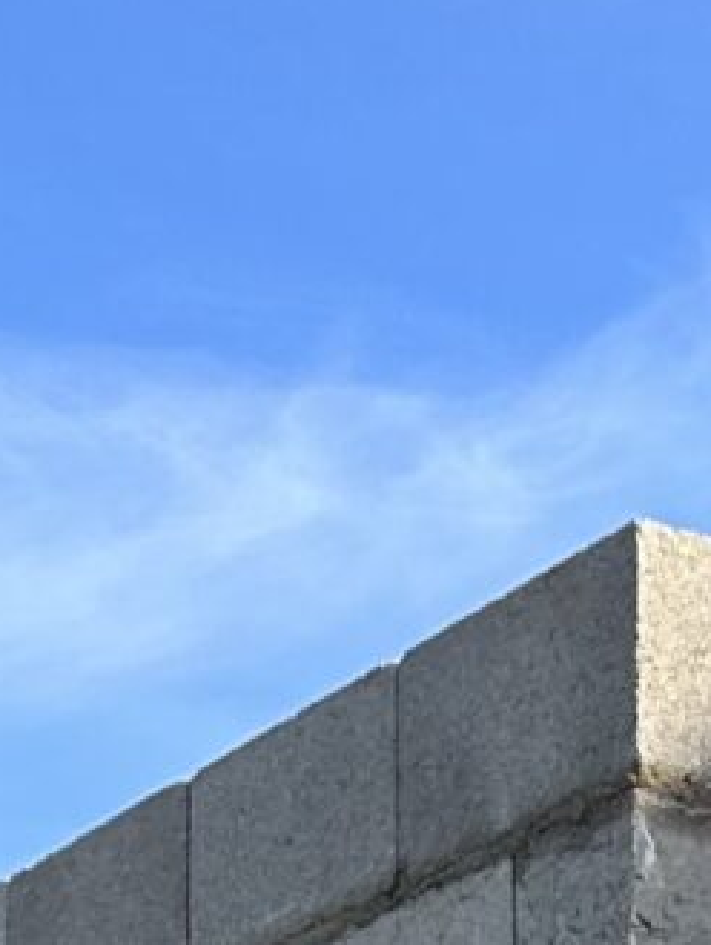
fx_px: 5087
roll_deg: +0.2
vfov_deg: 8.6
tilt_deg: -5.6
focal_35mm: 186
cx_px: 1173
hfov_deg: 7.8
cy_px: 2961
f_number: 1.78
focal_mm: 6.86
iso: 80
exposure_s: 1/1721
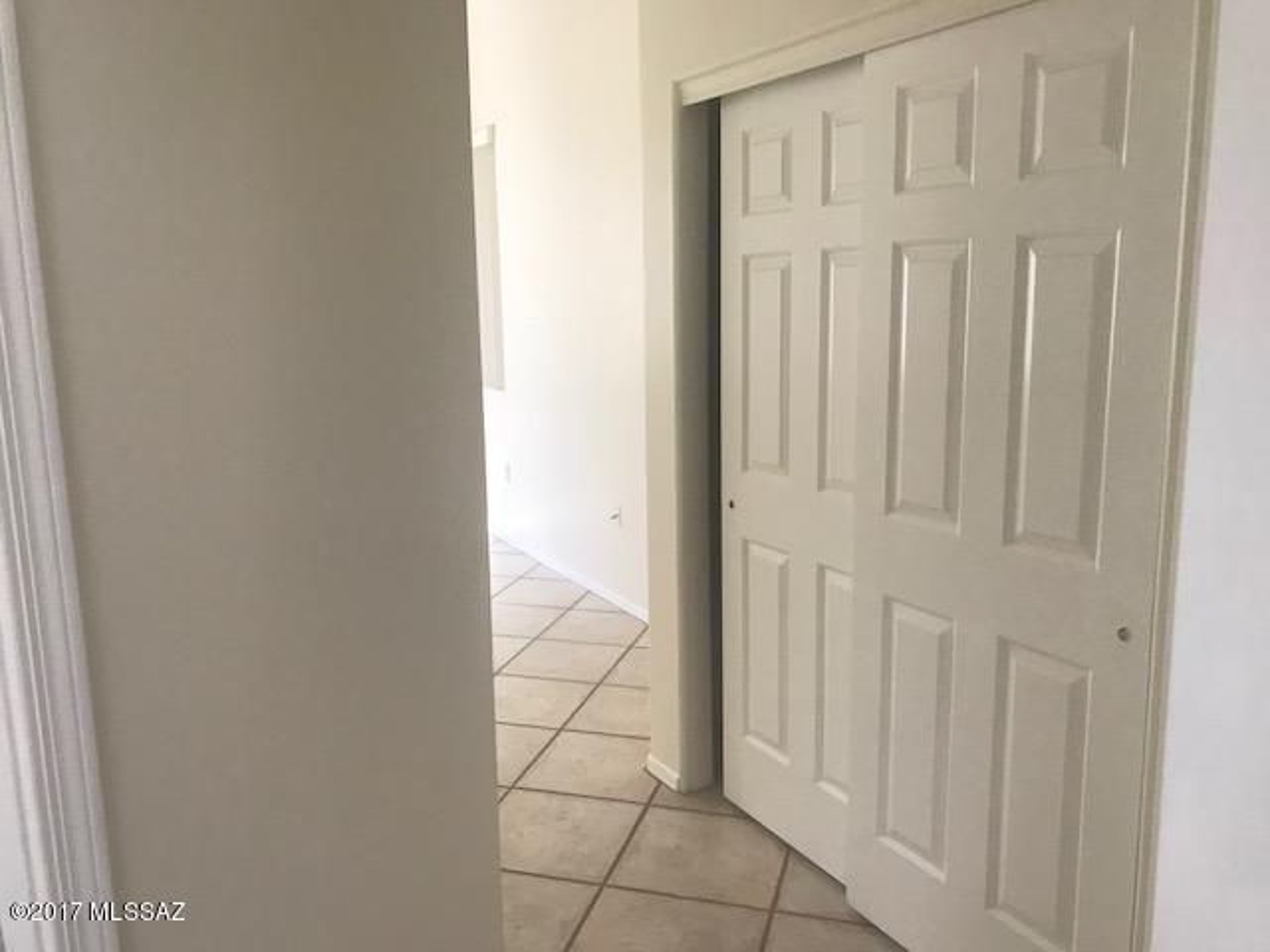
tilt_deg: -9.4
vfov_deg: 49.7
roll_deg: +1.1
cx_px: 635
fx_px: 1027
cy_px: 476
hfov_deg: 63.4
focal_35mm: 28
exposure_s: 1/40
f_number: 1.8
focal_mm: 3.99
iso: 25
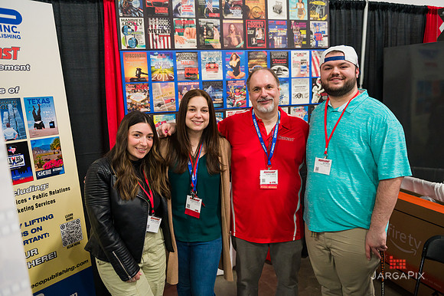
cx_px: 222
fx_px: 382
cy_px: 148
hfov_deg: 60.3
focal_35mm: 31
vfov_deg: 42.3
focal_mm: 31
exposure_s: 1/400
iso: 3200
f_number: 3.2
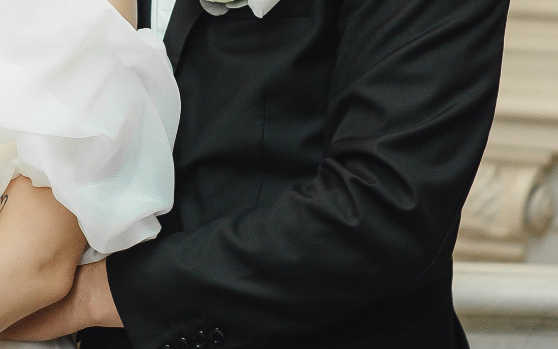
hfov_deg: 11.1
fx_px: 2844
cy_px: -104
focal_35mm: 187
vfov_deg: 7.0
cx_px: 46
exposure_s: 1/160
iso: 200
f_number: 1.8
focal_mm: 35
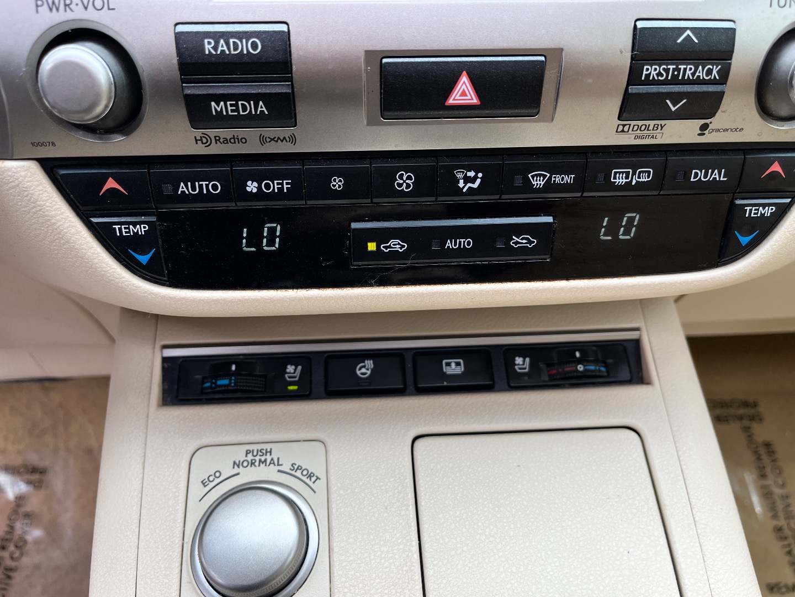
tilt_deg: -32.5
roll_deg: -0.6
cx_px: 398
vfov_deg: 53.1
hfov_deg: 67.3
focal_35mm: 26
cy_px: 298
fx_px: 597
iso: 40
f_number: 1.6
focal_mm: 5.1
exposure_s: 1/263
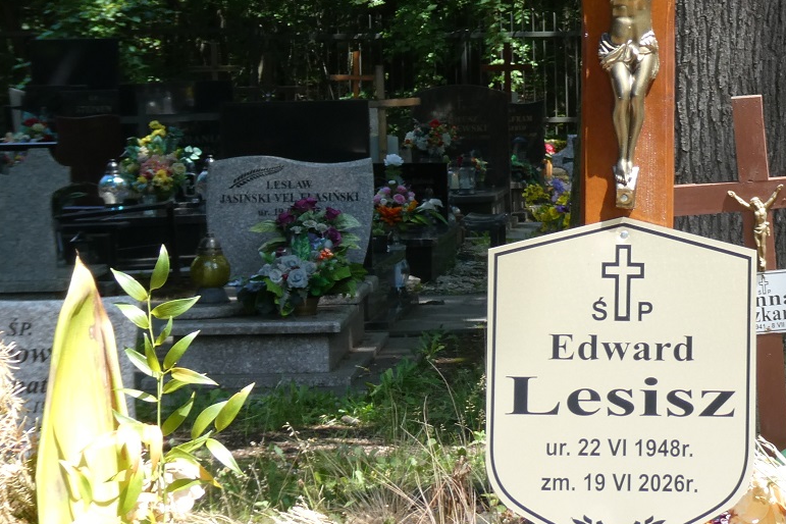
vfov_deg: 9.1
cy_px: 133
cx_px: 716
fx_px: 3297
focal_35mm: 151
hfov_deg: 13.5
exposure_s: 1/100
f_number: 4.5
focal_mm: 12.5
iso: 80
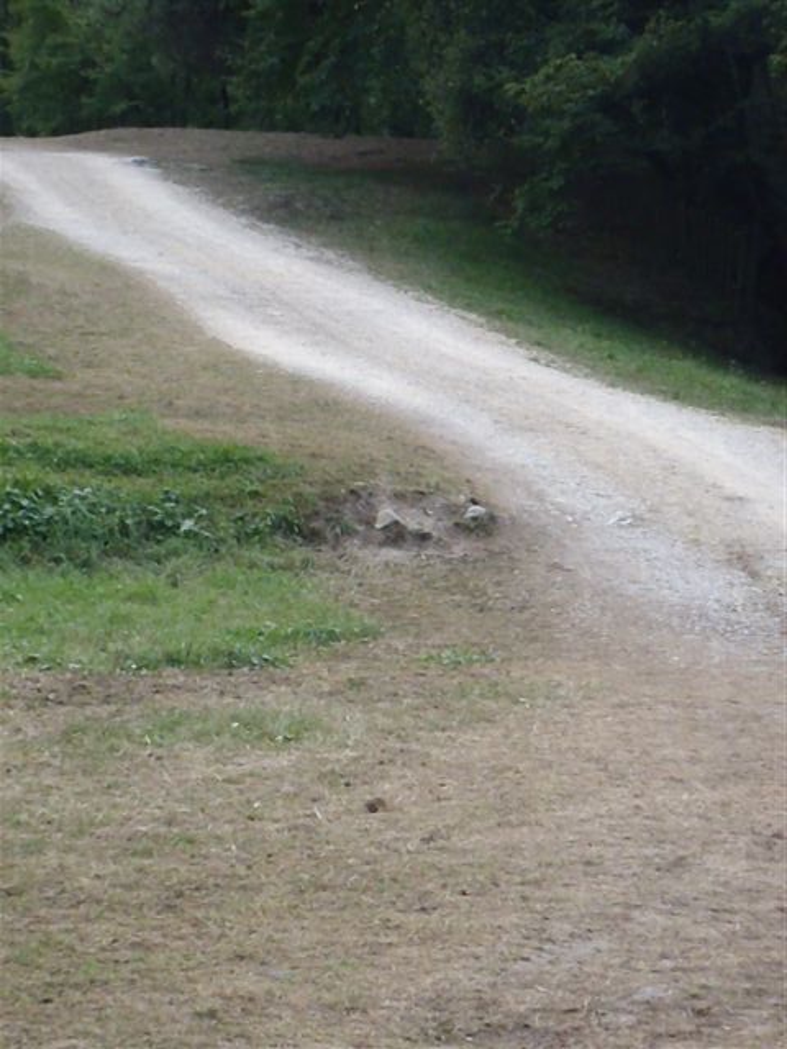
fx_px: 3092
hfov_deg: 14.5
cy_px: 524
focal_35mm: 102
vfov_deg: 19.3
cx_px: 394
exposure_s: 1/500
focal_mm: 18.2
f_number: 5.1
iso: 640
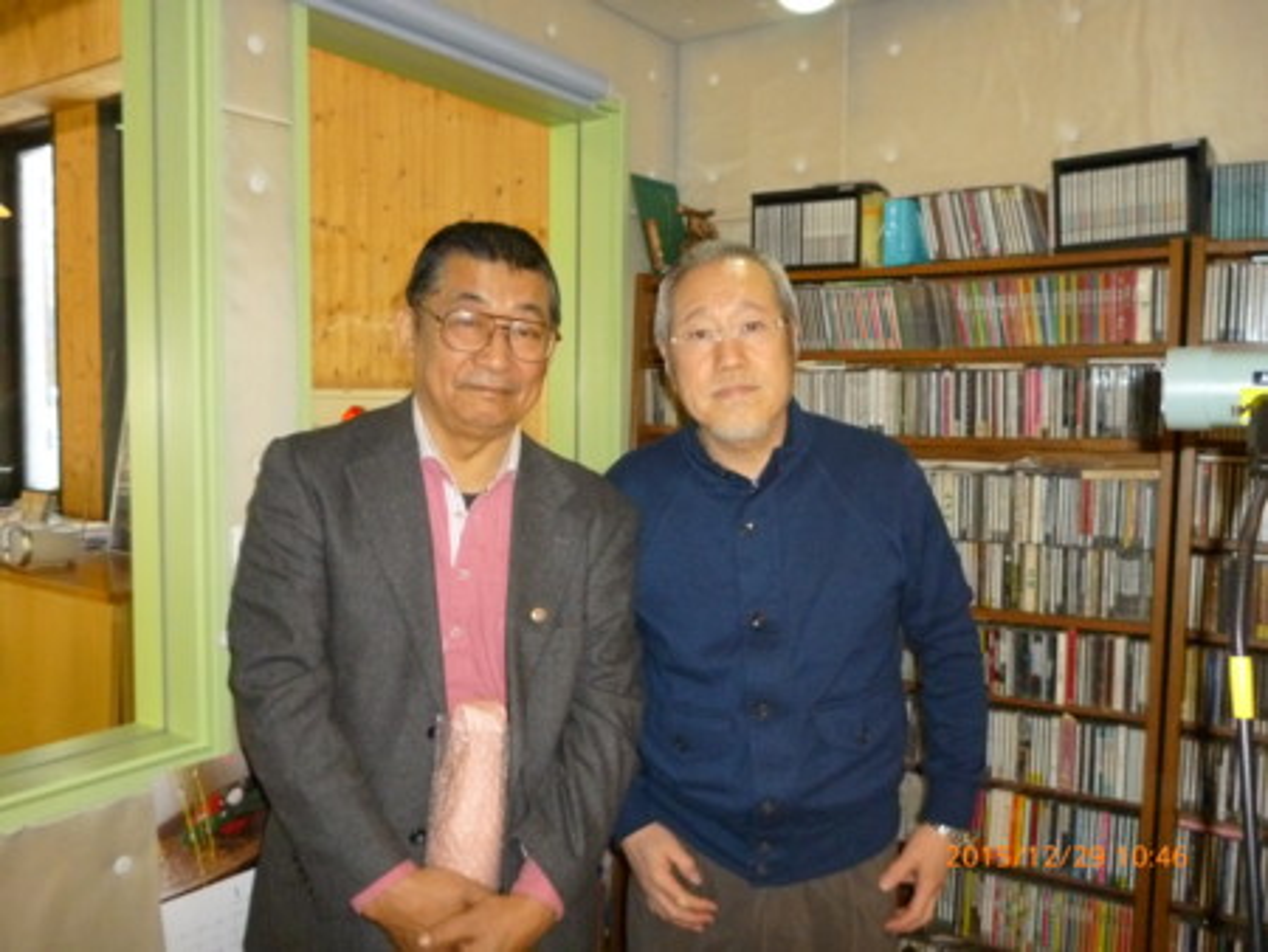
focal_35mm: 28
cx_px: 634
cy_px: 476
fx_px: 1026
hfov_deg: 63.4
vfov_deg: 49.8
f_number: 3.1
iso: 500
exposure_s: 1/60
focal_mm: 5
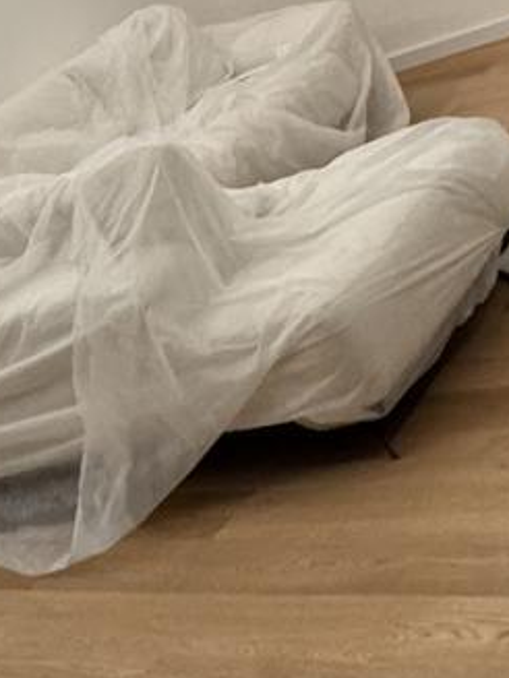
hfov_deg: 18.0
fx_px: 1608
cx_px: 269
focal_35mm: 82
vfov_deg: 22.6
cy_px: -58
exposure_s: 1/79
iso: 320
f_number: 2.2
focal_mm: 2.22
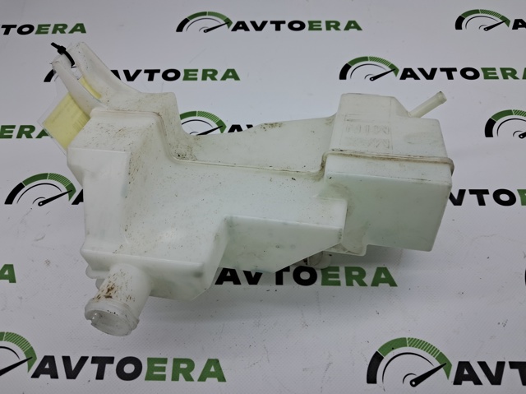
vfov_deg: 51.3
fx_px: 410
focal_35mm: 27
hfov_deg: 65.4
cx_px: 263
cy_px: 197
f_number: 1.8
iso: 50
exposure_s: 1/114
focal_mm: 4
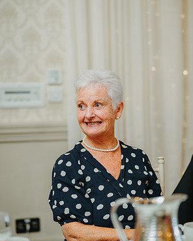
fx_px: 693
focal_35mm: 97
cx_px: 96
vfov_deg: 19.8
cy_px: 122
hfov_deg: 15.9
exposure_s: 1/200
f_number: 2
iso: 1600
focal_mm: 85
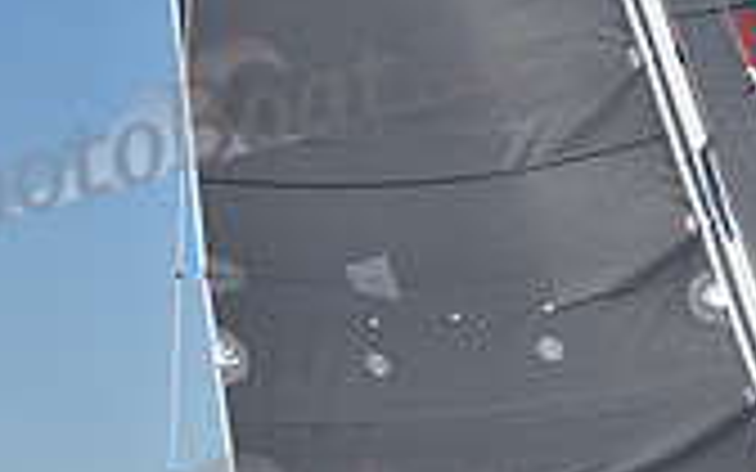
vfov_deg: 5.3
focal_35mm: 247
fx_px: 5089
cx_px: 752
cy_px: 717
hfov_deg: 8.5
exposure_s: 1/1000
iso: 200
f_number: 5.6
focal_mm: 70
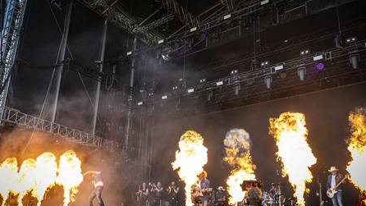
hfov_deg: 55.3
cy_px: 117
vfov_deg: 32.8
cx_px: 183
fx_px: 349
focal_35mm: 36
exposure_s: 1/250
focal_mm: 34
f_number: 5
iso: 800
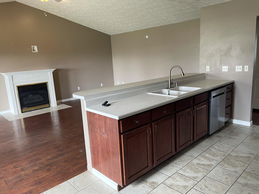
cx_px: 130
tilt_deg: -11.8
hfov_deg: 67.3
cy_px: 97
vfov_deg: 53.1
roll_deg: +4.4
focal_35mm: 26
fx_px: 195
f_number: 1.6
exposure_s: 1/60
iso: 100
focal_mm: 5.1
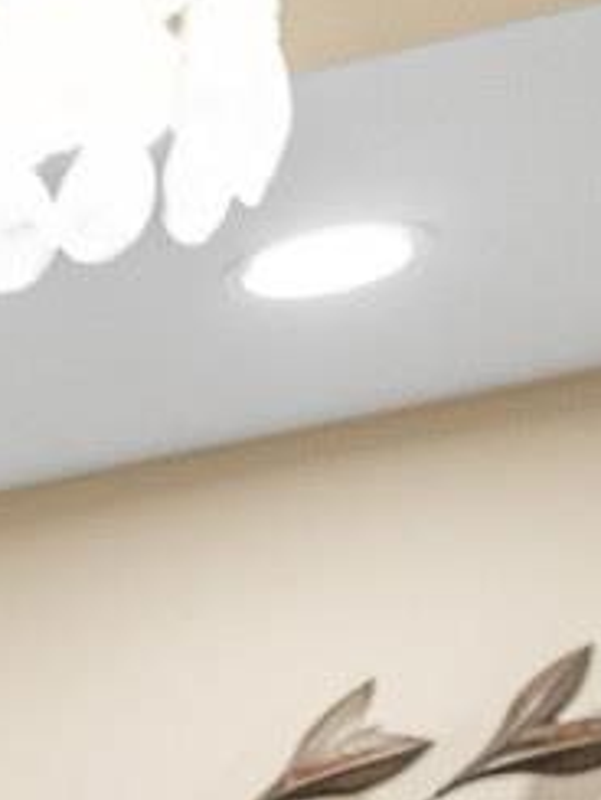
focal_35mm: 196
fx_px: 4533
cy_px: 2369
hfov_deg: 4.9
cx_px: -3041
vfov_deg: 8.5
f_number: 3.2
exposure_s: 1/100
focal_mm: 20
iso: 1250
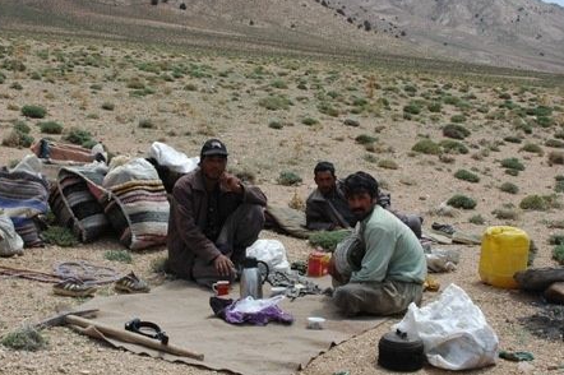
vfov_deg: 23.7
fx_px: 892
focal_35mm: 57
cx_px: 242
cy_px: 209
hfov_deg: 35.0
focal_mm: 28
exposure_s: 1/400
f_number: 11
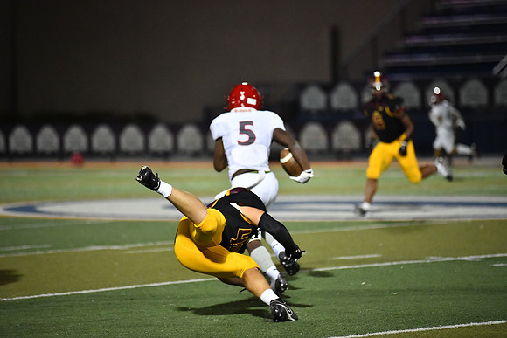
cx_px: 254
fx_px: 2817
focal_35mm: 200
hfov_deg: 10.3
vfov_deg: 6.9
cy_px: 169
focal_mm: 200
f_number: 2.8
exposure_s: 1/3200
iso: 8000
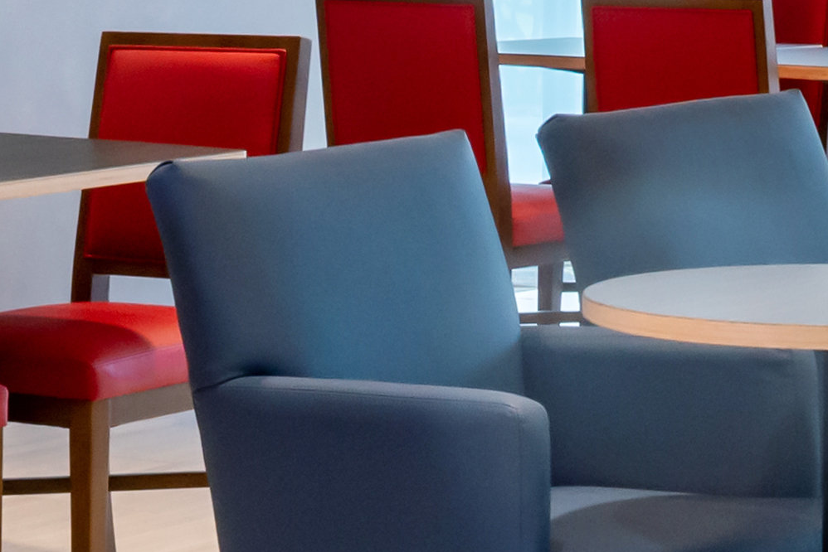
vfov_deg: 7.7
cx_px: 391
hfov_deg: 11.6
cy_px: -114
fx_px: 4072
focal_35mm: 177
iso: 640
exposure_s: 1/13
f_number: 11
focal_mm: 24
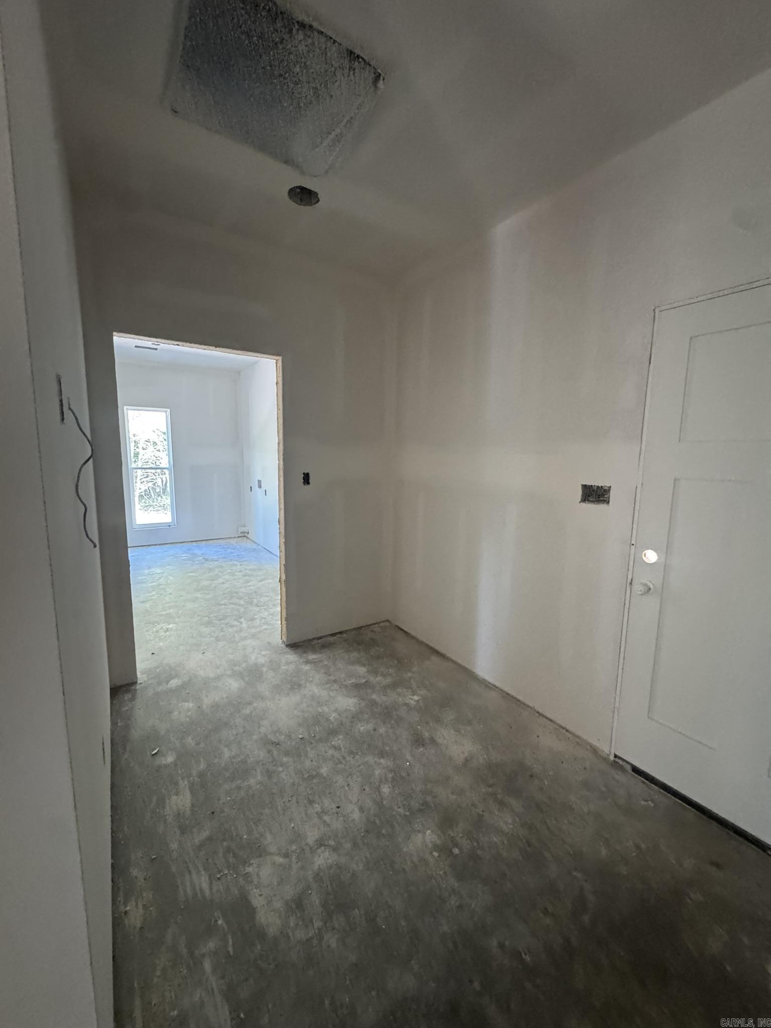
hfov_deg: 85.7
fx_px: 416
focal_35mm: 14
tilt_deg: -5.7
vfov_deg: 102.1
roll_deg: -0.6
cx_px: 386
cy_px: 514
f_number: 2.2
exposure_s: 1/60
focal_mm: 2.22
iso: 1000
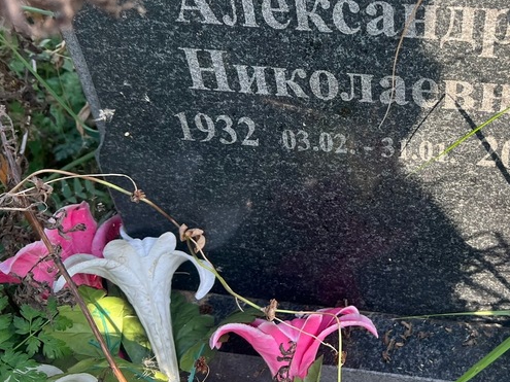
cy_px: 104
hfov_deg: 43.1
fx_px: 619
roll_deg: -0.3
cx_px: 396
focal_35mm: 42
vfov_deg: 33.8
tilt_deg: -41.6
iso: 50
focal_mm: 5.7
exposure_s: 1/471
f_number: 1.5
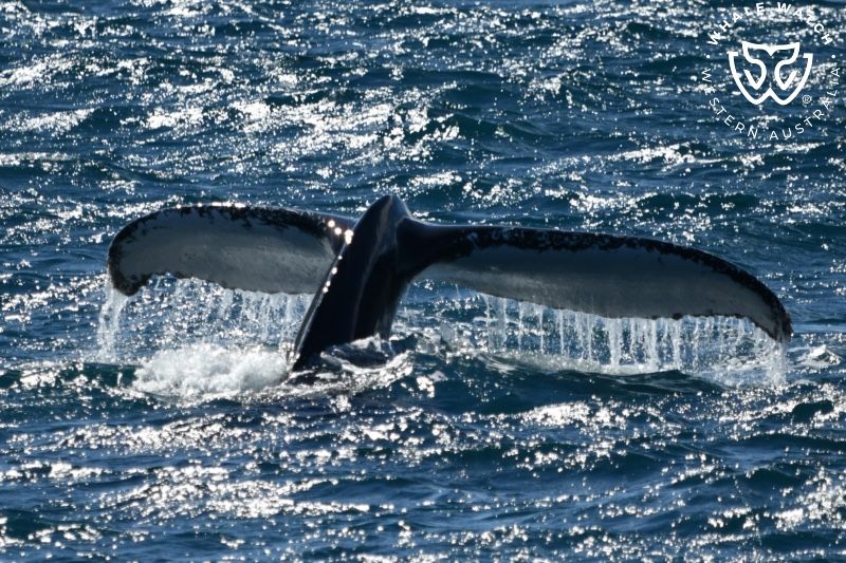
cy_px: 282
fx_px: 14096
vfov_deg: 2.3
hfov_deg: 3.4
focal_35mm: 600
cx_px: 423
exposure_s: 1/8000
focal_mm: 600
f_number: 6.3
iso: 800
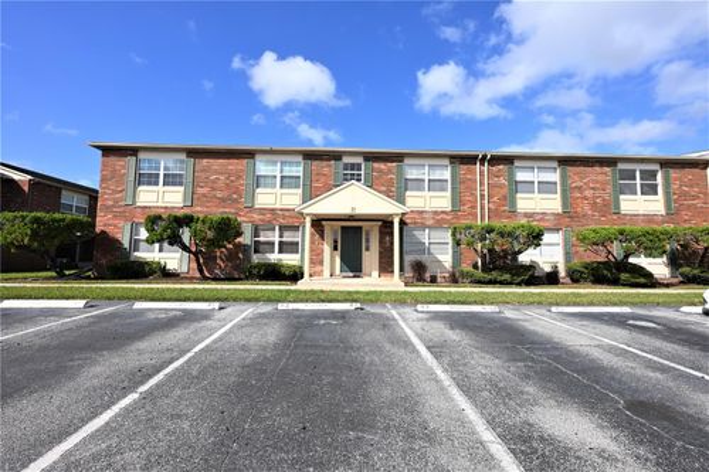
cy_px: 236
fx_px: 285
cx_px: 354
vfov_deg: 79.2
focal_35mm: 14
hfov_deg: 102.3
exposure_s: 1/200
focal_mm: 14.5
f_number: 11
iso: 100
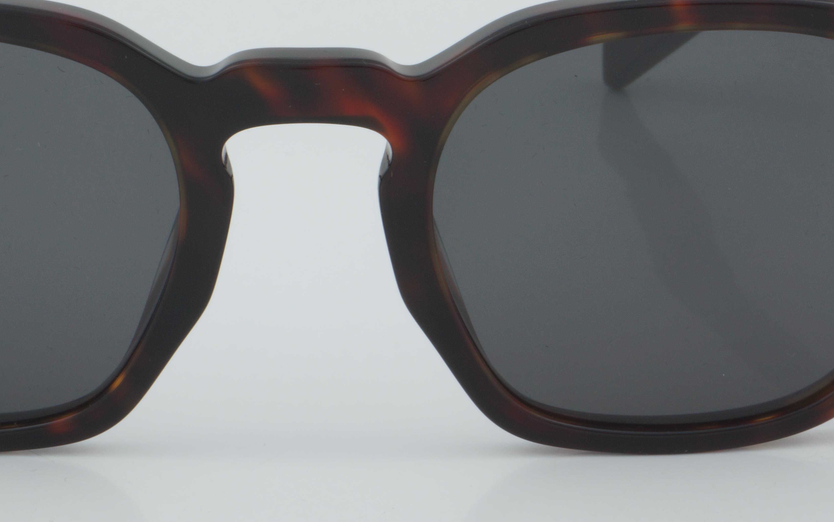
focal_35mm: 149
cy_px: 171
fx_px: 3385
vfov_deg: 8.8
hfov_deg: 14.0
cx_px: 308
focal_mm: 55
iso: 100
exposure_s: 1/4
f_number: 32
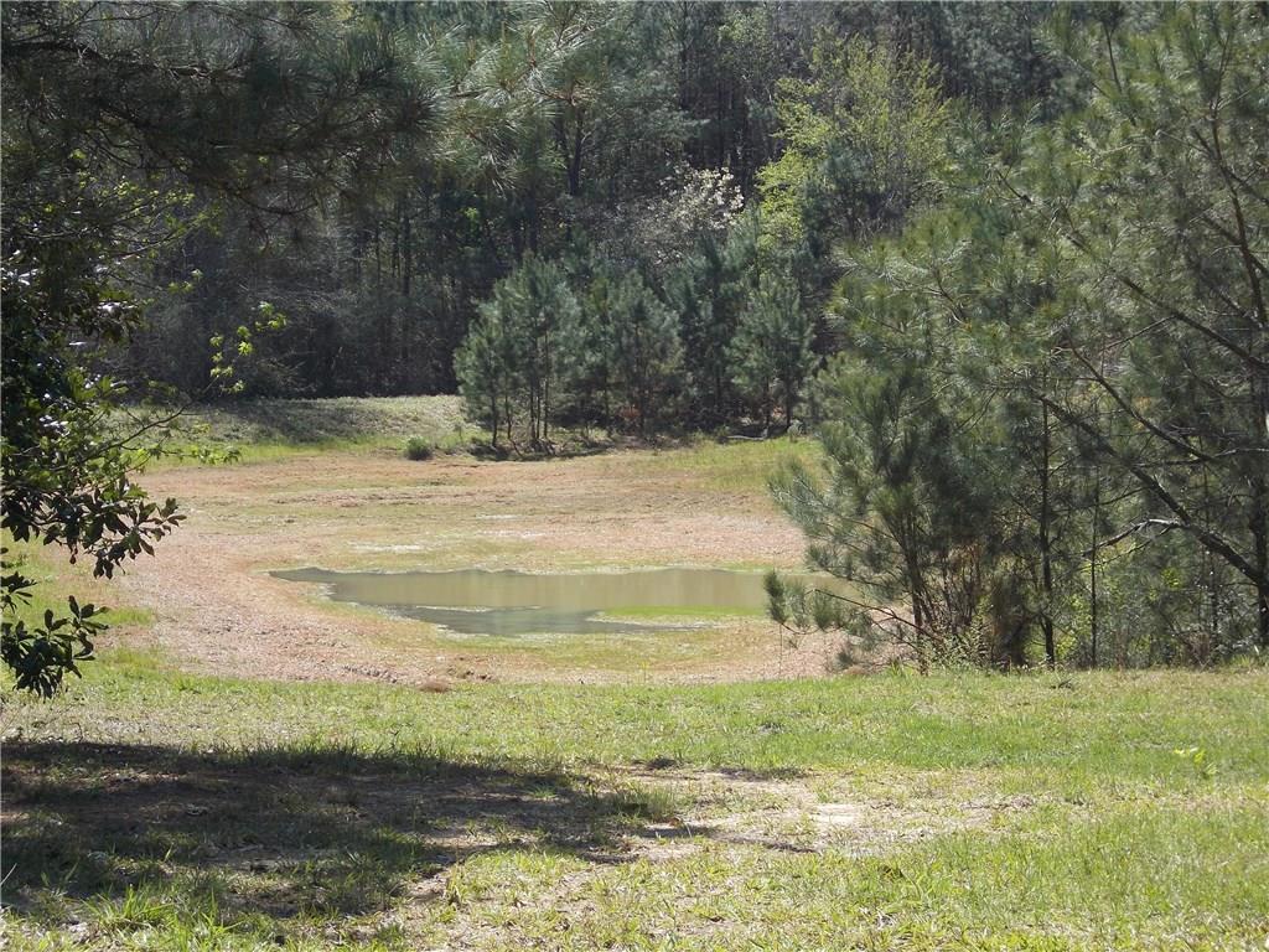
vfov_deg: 13.1
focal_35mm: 113
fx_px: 4143
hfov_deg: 17.4
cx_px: 634
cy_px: 476
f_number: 6
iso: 80
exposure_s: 1/160
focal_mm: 20.1
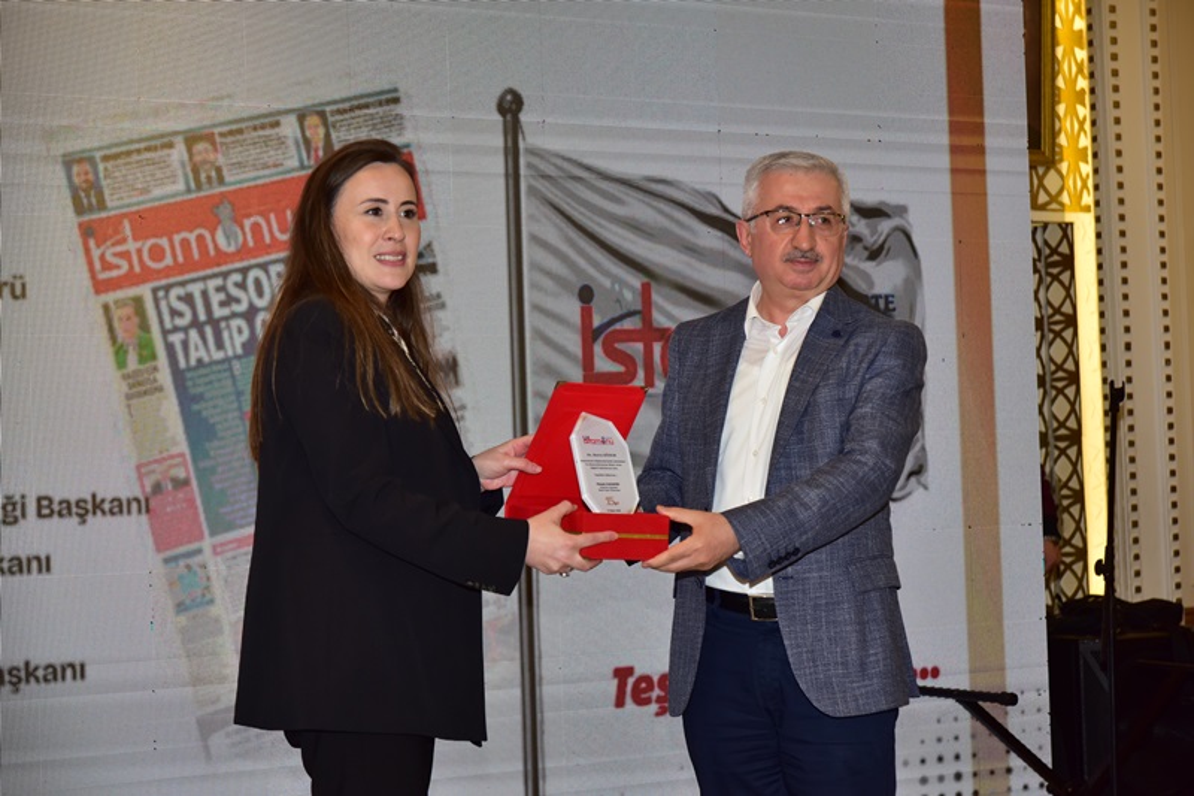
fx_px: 2321
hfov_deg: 28.8
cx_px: 597
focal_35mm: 70
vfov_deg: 19.4
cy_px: 398
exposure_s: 1/125
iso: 500
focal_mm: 70
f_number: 4.5
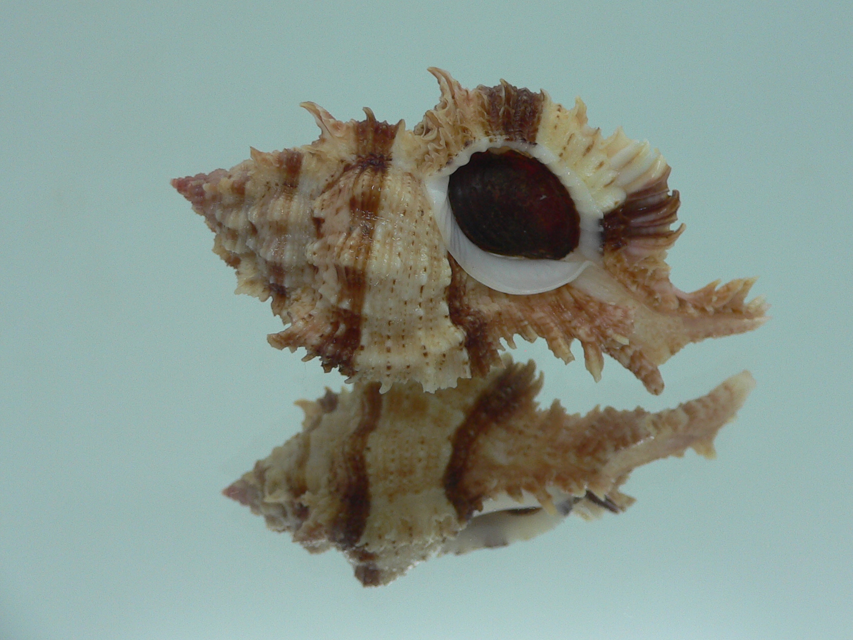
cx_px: 468
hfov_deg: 44.7
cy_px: 275
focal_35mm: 42
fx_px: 1035
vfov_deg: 34.3
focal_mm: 4.6
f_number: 2.8
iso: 80
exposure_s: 1/60
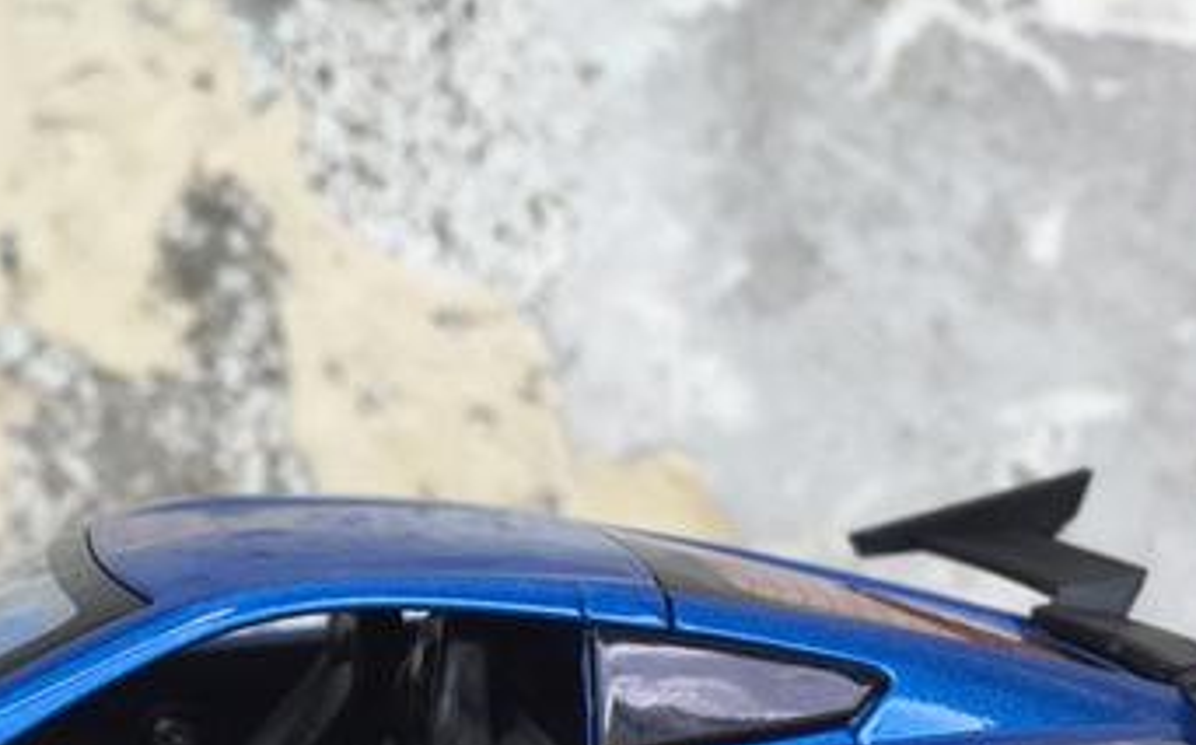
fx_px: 2345
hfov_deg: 27.6
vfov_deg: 17.7
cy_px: 703
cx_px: 126
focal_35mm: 72
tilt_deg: -13.5
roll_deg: -1.4
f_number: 2.2
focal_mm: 4.15
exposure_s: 1/241
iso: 32
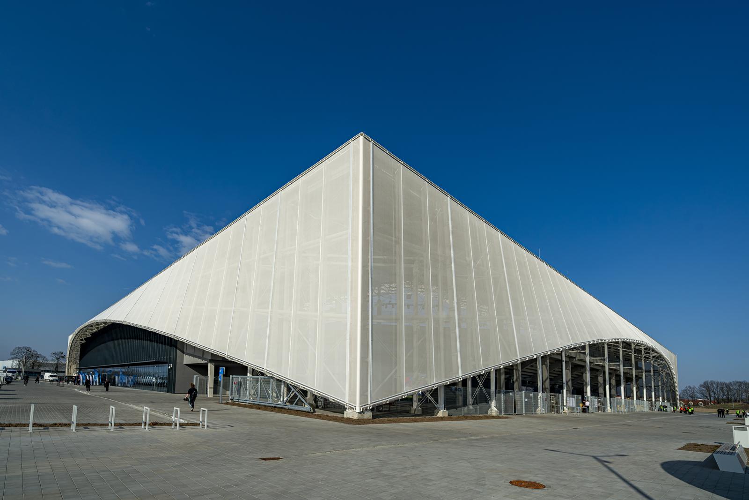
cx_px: 374
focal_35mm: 15
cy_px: 250
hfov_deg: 100.4
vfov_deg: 77.3
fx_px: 312
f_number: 8
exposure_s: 1/1000
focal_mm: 15
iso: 200
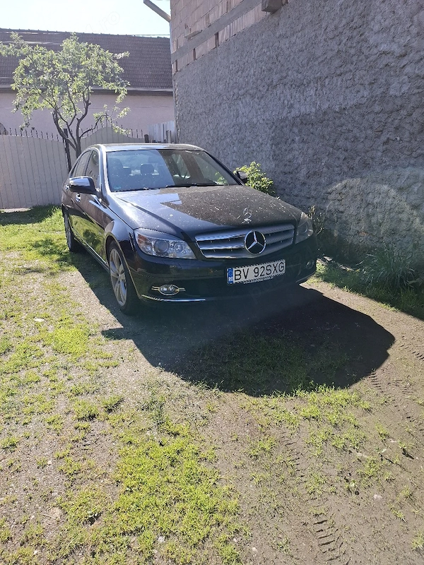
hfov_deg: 58.9
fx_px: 376
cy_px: 282
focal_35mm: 23
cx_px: 212
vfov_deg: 73.9
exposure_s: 1/1429
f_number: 1.8
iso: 50
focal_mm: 5.54
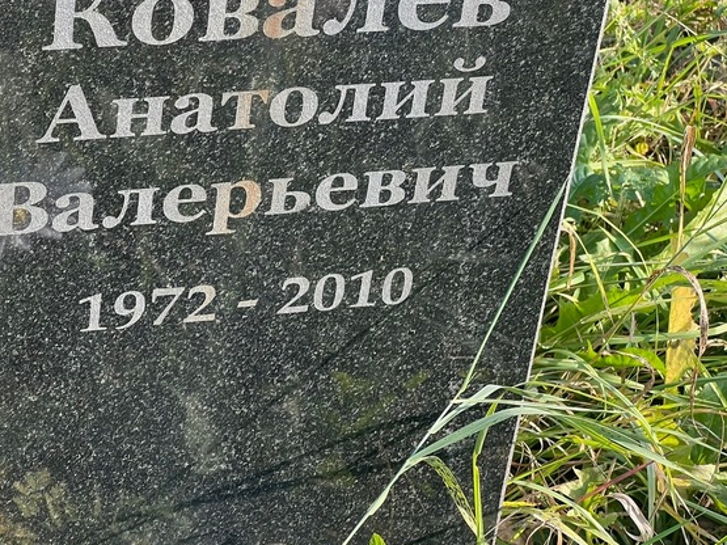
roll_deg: -9.7
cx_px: 223
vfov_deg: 13.3
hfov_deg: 17.7
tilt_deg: -35.8
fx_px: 2331
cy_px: 236
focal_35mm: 111
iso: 32
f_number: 2.8
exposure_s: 1/121
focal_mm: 9
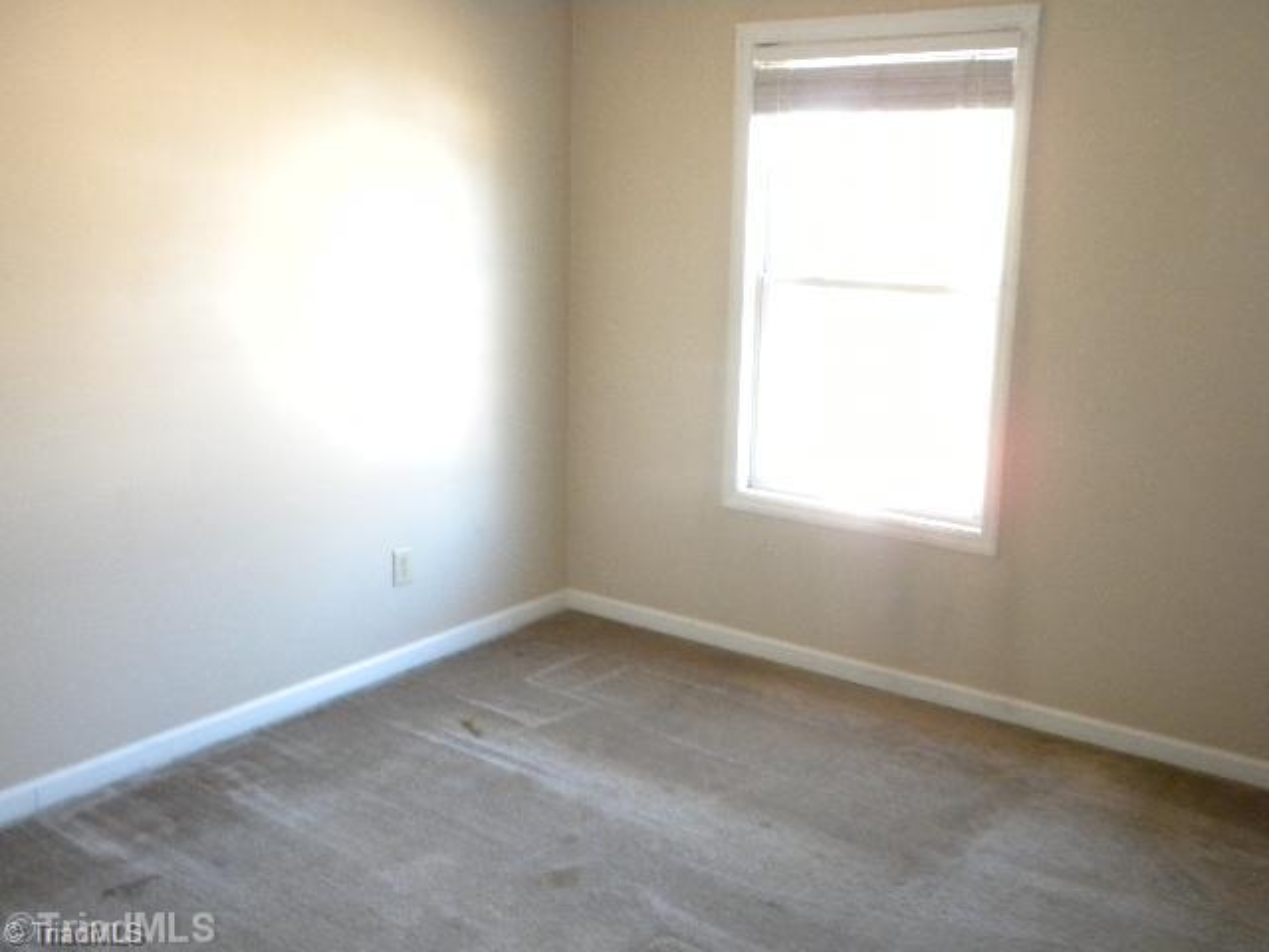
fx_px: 1356
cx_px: 634
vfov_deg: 38.7
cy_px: 476
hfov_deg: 50.1
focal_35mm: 37
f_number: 3.5
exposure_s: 1/30
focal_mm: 6.6
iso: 400
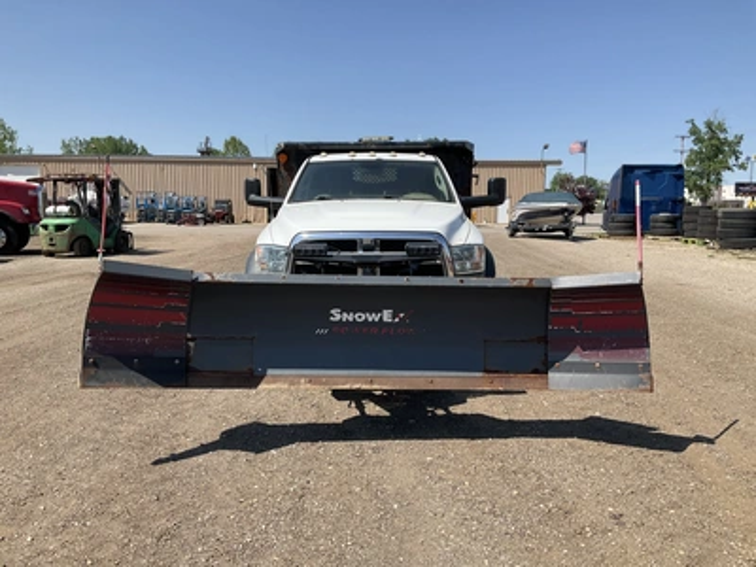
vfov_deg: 48.2
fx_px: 633
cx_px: 378
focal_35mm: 29
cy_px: 284
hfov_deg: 61.7
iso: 25
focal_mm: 3
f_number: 1.8
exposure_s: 1/1786
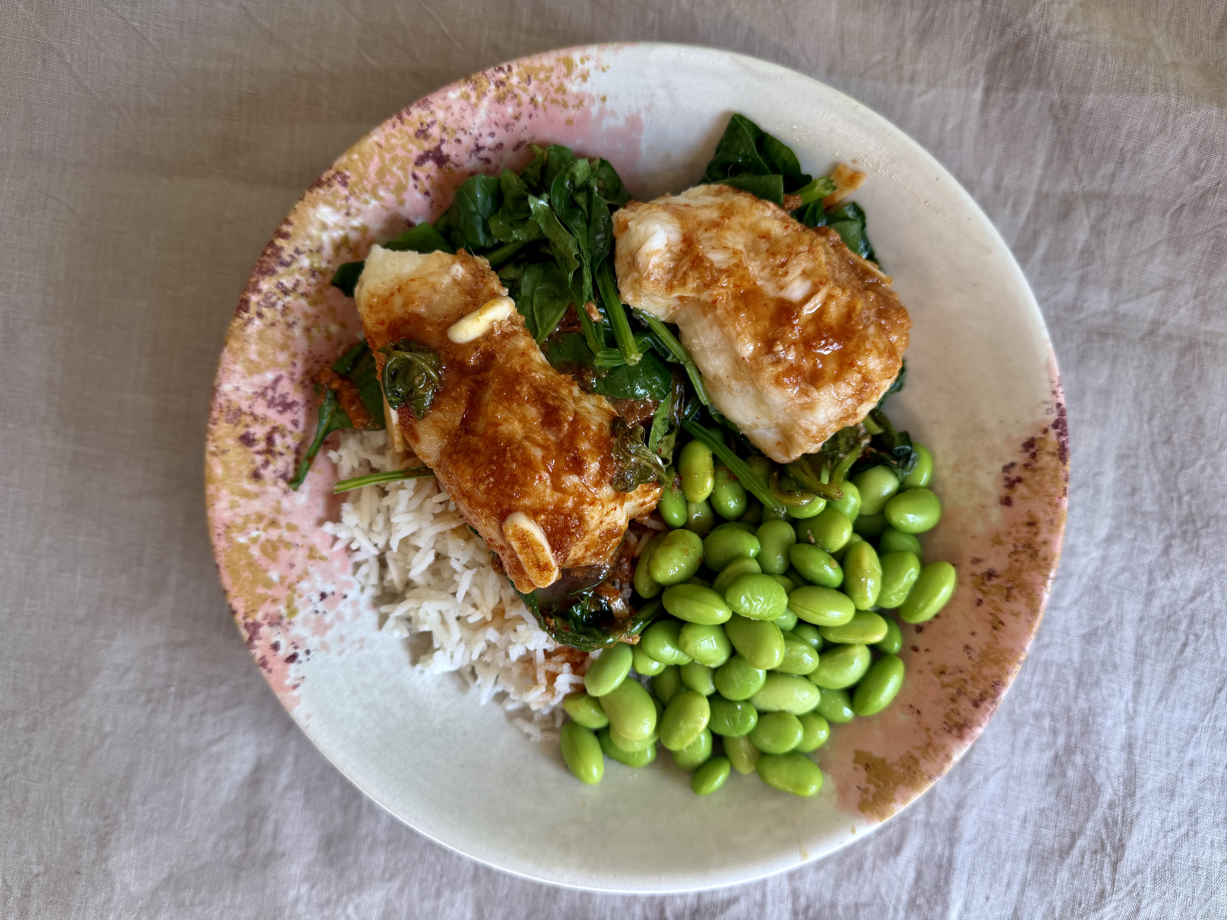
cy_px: 460
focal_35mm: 24
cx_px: 614
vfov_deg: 56.8
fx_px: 851
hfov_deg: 71.6
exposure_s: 1/142
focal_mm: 6.76
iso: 50
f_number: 1.78
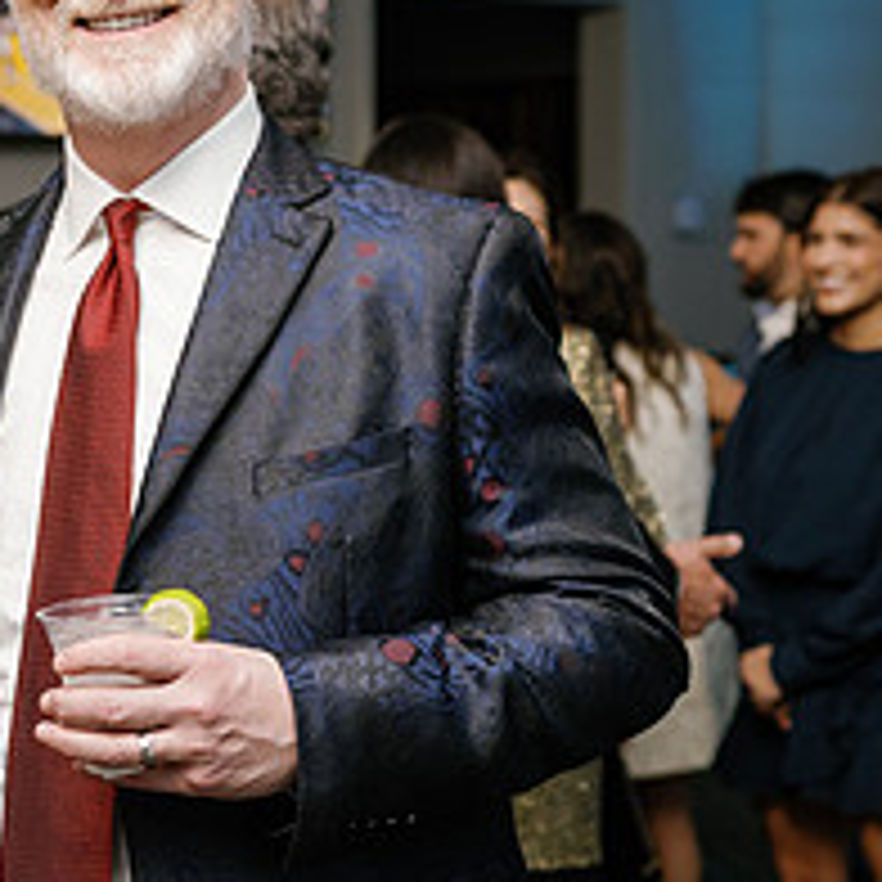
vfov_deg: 19.7
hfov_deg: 18.2
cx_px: -297
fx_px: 2537
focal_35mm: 88
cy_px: 493
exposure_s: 1/125
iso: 800
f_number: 2.8
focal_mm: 35
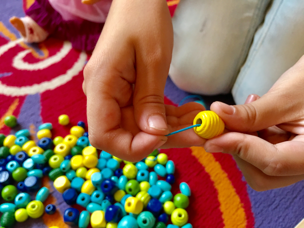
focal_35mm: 29
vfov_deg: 48.2
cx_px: 152
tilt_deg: -50.7
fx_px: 255
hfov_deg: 61.7
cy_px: 114
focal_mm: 4.15
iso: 64
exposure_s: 1/17
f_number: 2.2
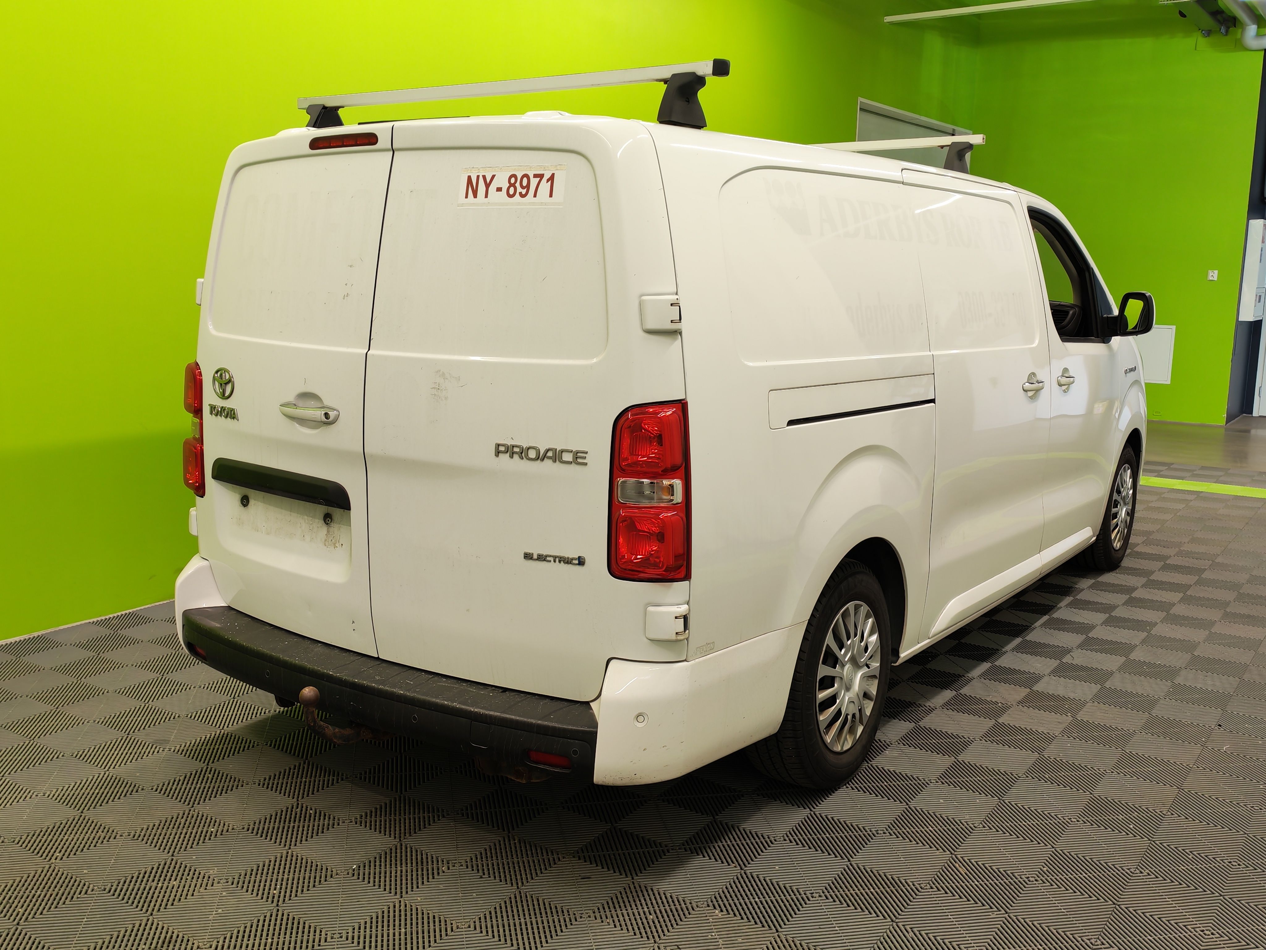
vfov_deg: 41.8
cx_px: 633
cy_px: 475
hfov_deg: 54.0
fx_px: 1243
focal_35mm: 34
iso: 500
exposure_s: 1/100
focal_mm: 6.12
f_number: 1.9
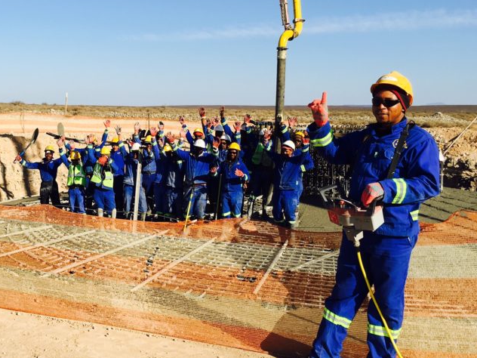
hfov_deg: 39.5
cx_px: 128
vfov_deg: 30.8
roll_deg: -0.8
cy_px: 139
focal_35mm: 47
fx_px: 648
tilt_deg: -4.8
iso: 25
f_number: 2.2
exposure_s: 1/1832
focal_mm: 4.15
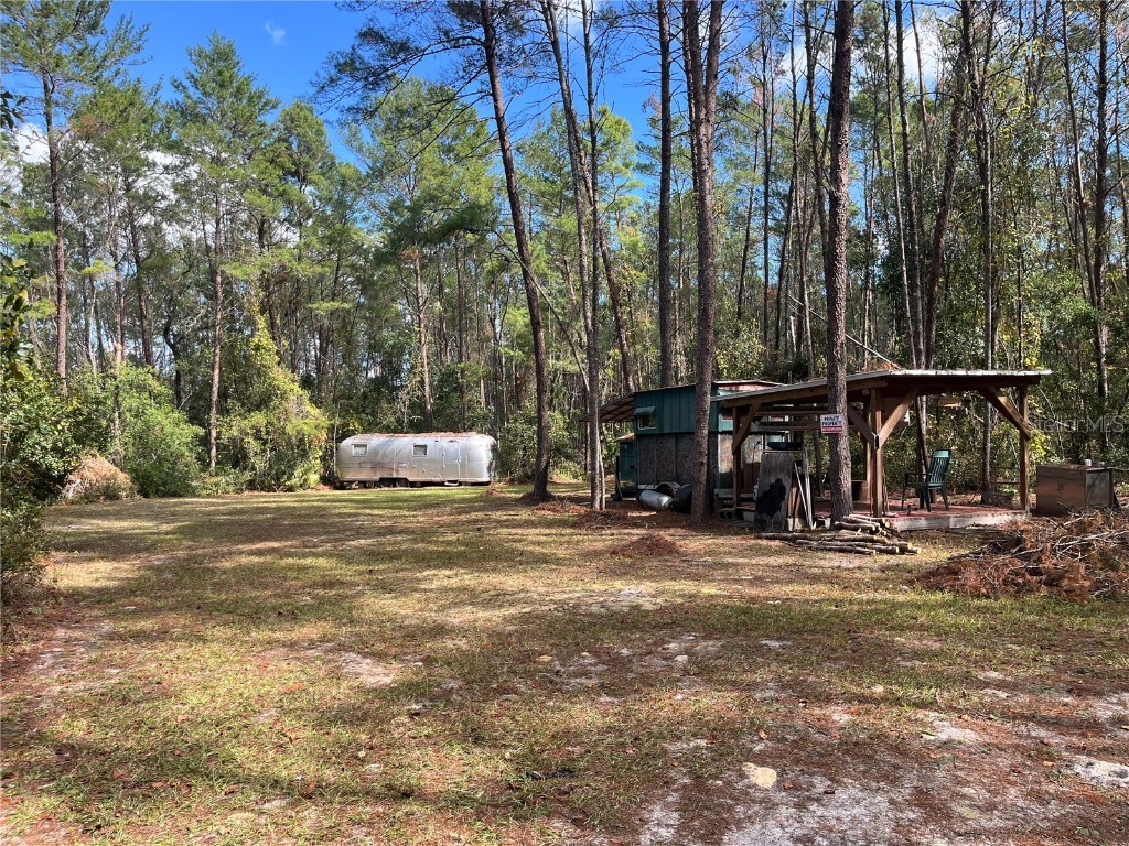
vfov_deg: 53.1
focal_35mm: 26
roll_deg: +0.5
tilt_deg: +0.5
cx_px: 564
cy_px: 423
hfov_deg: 67.3
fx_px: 848
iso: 50
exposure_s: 1/668
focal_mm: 5.1
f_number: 1.6
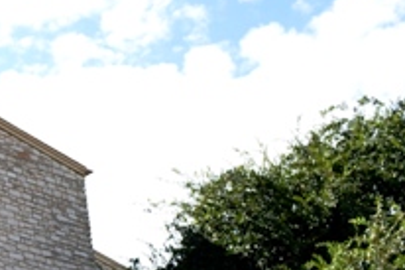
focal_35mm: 84
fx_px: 944
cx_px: -140
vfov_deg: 16.2
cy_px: 204
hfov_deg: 21.6
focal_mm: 18
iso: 100
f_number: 7.1
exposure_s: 1/200
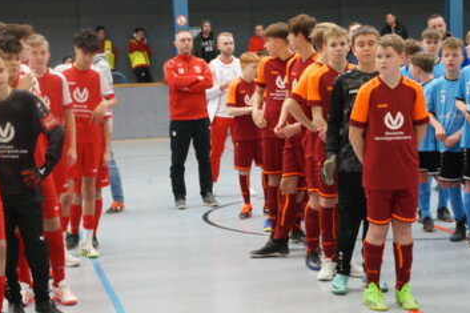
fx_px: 1221
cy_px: 170
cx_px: 210
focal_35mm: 94
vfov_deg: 14.6
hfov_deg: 21.8
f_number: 13
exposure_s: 1/40
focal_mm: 55
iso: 3200
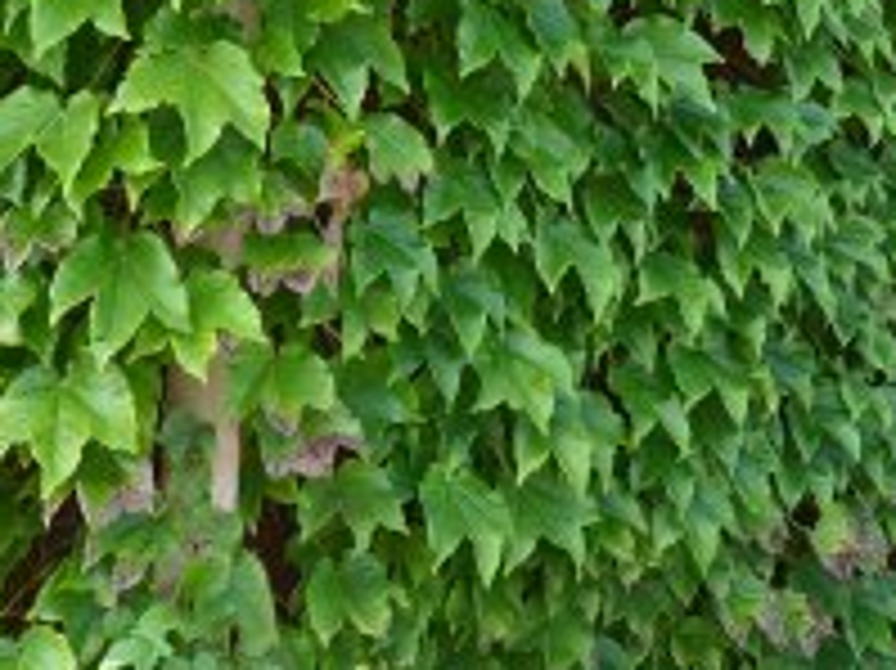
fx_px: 1837
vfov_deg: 19.0
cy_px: -229
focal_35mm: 71
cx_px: 684
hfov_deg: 27.0
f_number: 6.3
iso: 400
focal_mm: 16
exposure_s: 1/250
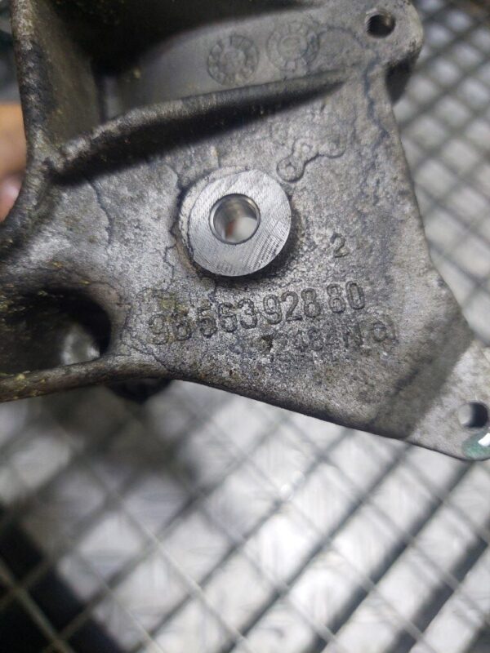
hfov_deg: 54.9
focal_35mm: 25
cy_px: 326
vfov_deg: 69.4
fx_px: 472
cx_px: 245
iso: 250
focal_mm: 5.23
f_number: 1.8
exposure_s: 1/100
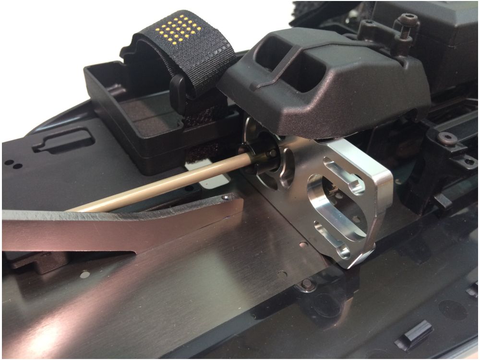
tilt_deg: -42.0
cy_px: 180
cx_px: 240
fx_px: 402
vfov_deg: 48.2
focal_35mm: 29
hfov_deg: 61.7
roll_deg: +0.9
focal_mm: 4.15
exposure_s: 1/33
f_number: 2.2
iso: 125
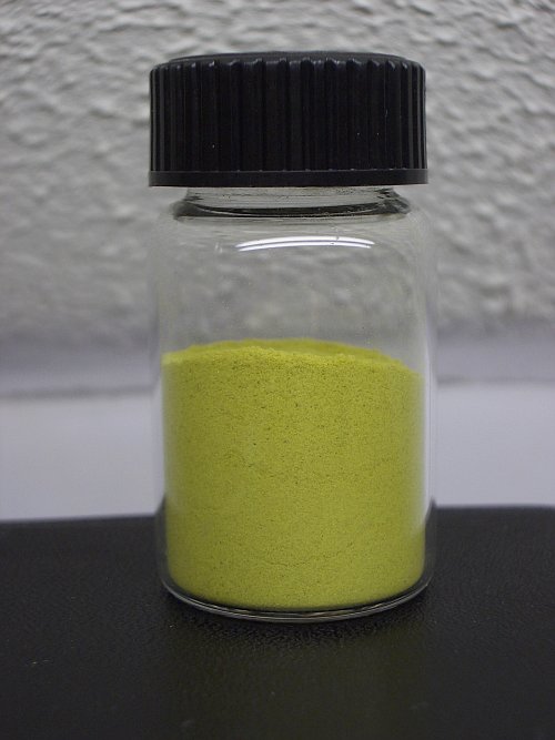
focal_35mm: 62
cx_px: 278
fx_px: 1326
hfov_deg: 23.6
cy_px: 370
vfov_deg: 31.2
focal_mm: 10.2
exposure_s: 1/80
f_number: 3.5
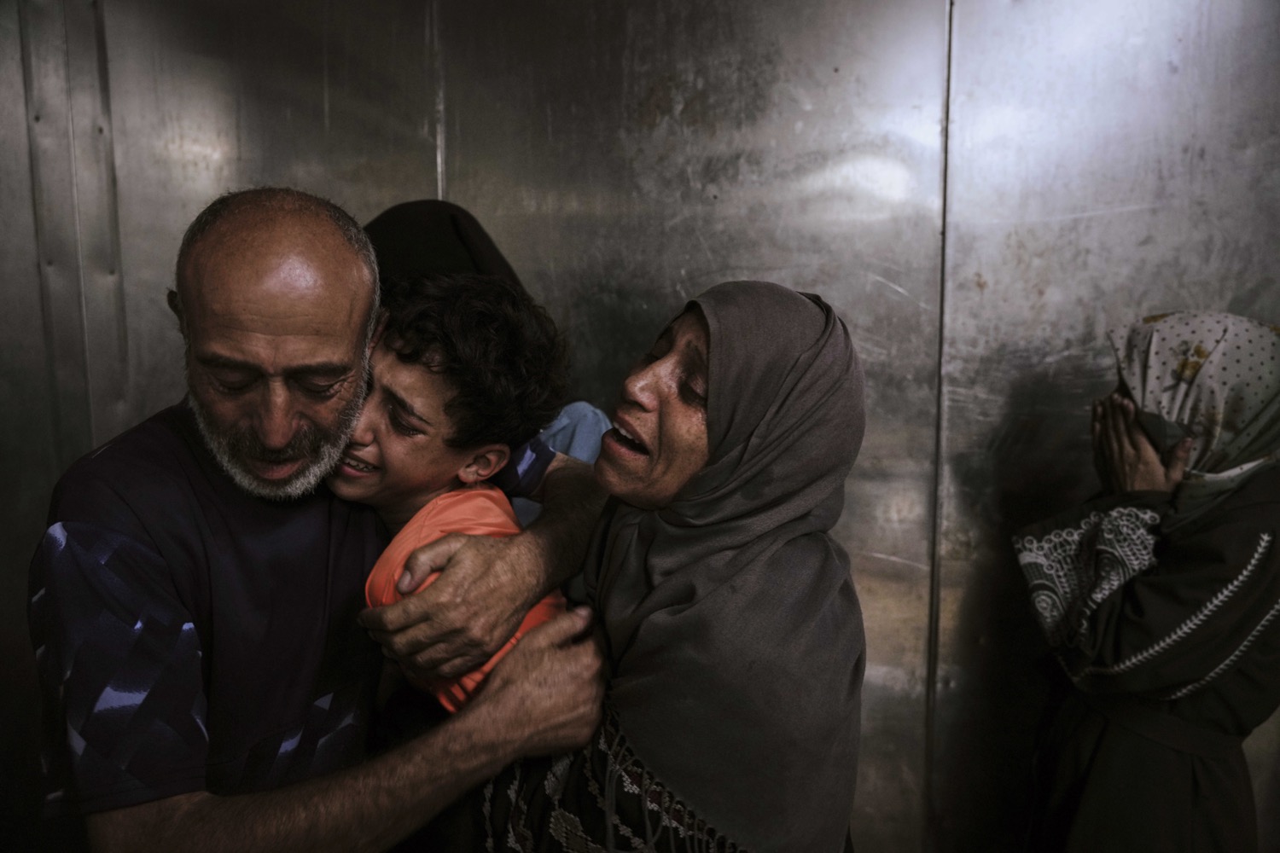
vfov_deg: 53.1
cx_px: 640
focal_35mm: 24
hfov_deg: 73.7
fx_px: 853
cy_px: 426
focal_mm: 24
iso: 2000
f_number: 4
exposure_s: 1/60
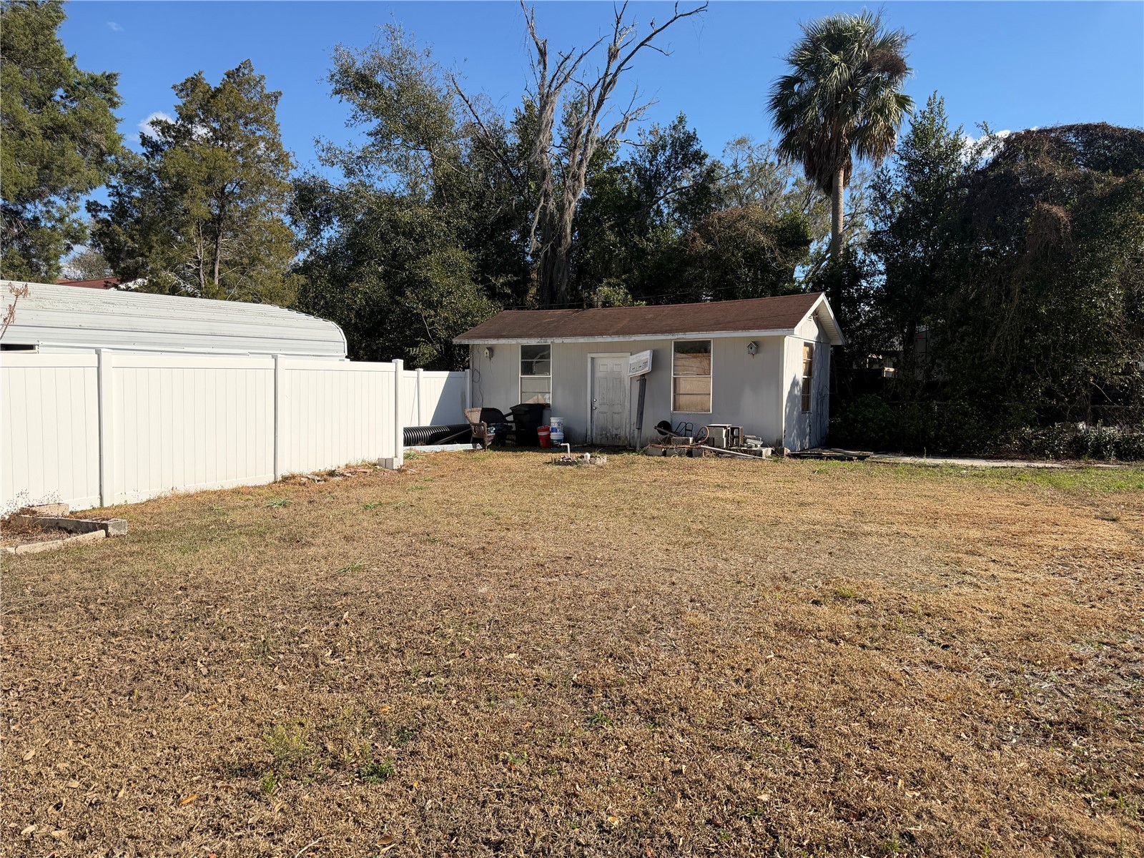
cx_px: 572
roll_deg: +0.3
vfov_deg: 56.8
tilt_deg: -3.9
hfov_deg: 71.6
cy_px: 429
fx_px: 793
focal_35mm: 24
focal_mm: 6.76
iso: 100
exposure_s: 1/4975
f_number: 1.78
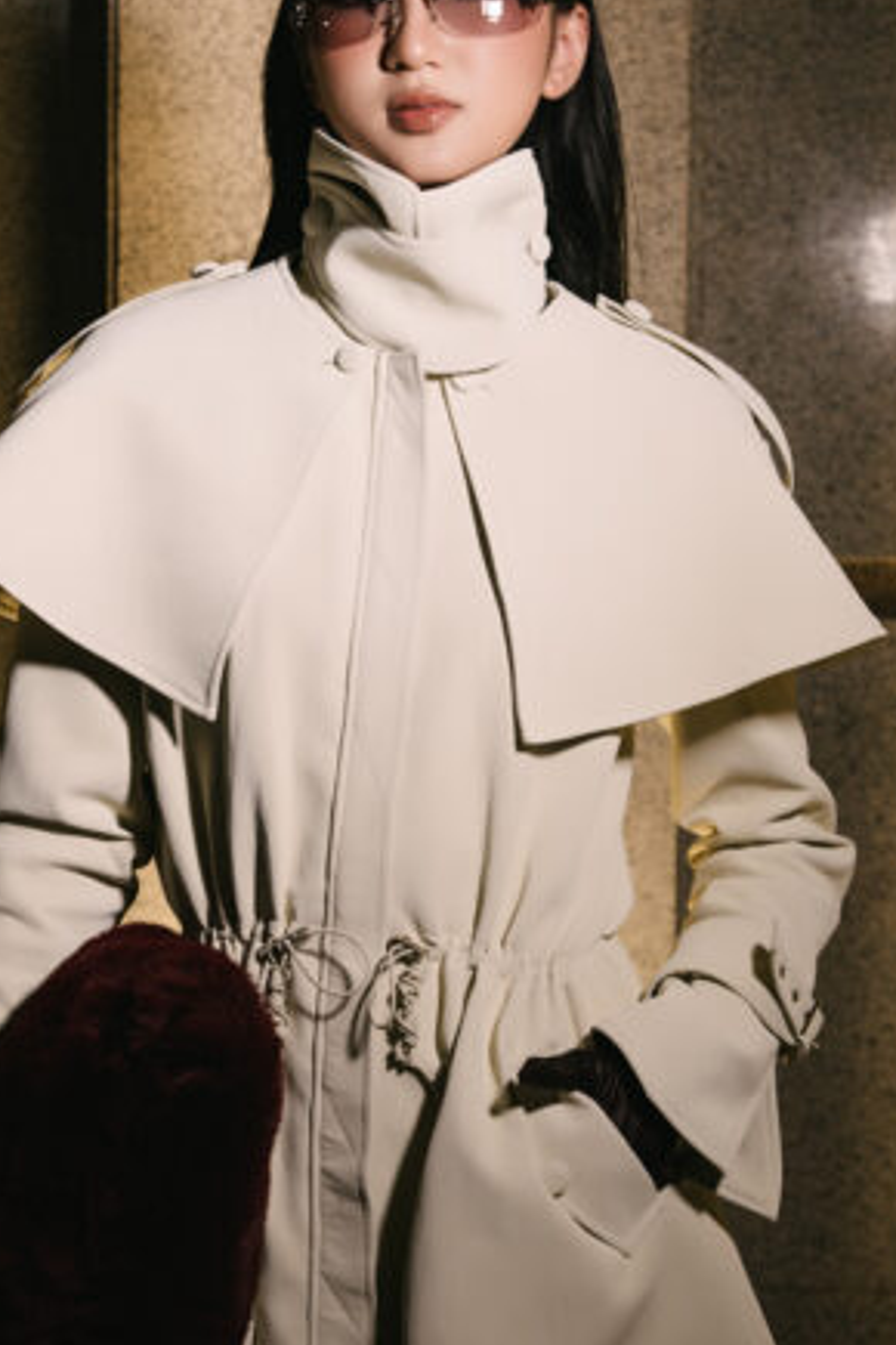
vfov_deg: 25.7
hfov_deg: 17.3
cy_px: 751
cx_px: 378
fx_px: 2949
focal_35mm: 79
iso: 500
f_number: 3.5
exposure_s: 1/100
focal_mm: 43
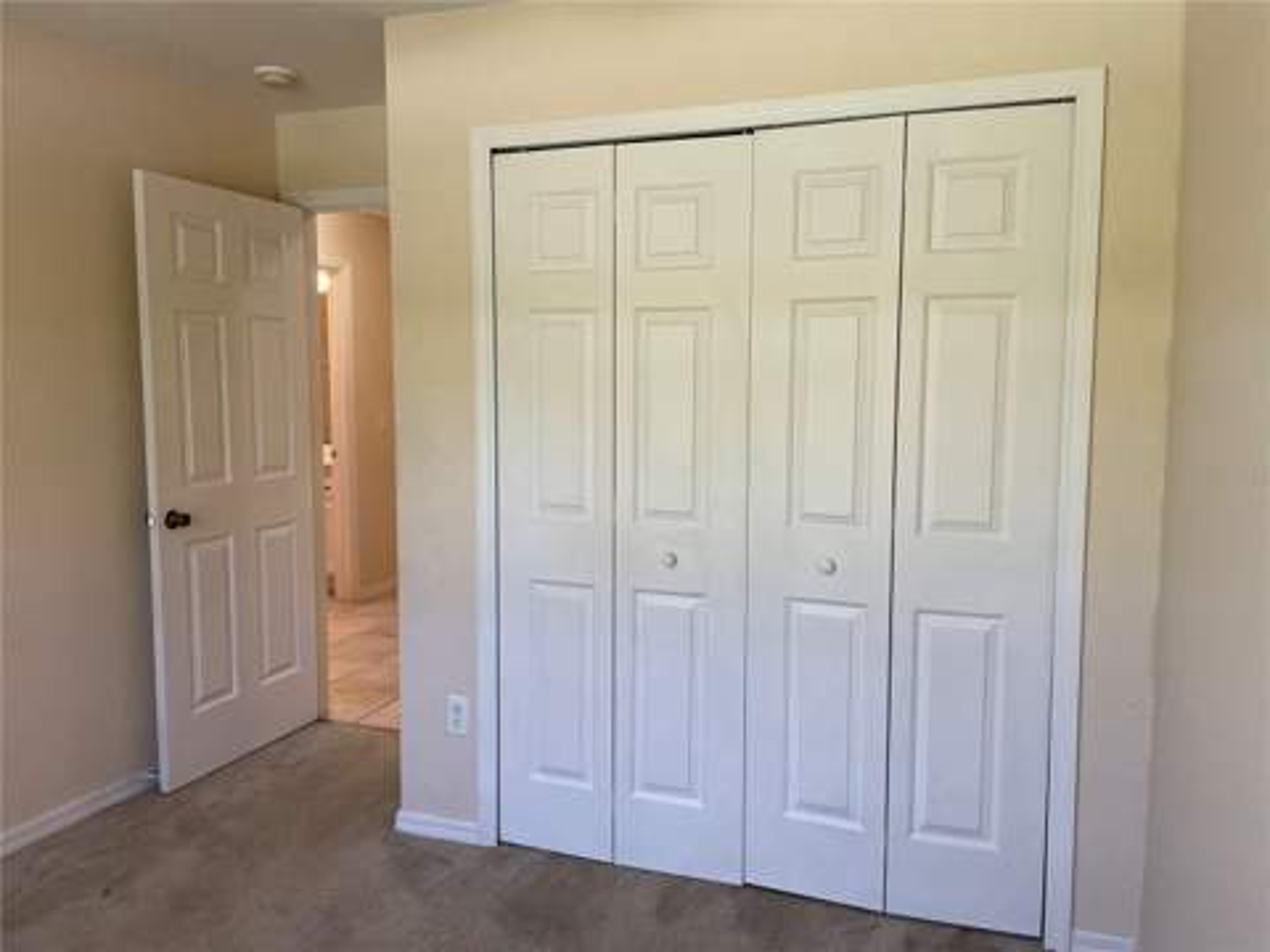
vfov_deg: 53.1
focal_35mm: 26
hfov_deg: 67.3
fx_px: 954
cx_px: 635
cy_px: 476
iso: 100
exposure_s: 1/120
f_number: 1.6
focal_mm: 4.2
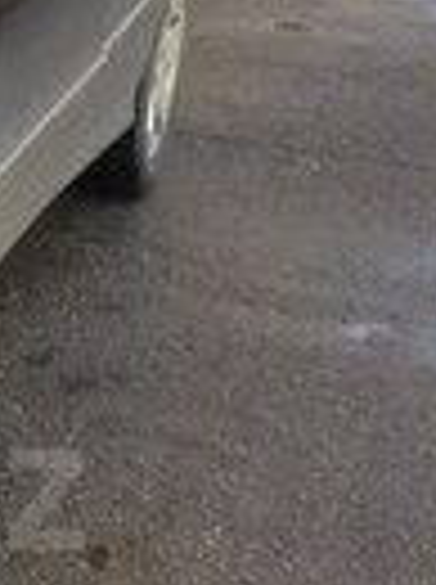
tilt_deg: -26.1
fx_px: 1870
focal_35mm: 111
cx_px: -261
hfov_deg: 12.5
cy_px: 500
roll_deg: -1.5
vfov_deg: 17.6
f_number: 2.2
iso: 32
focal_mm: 4.15
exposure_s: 1/149
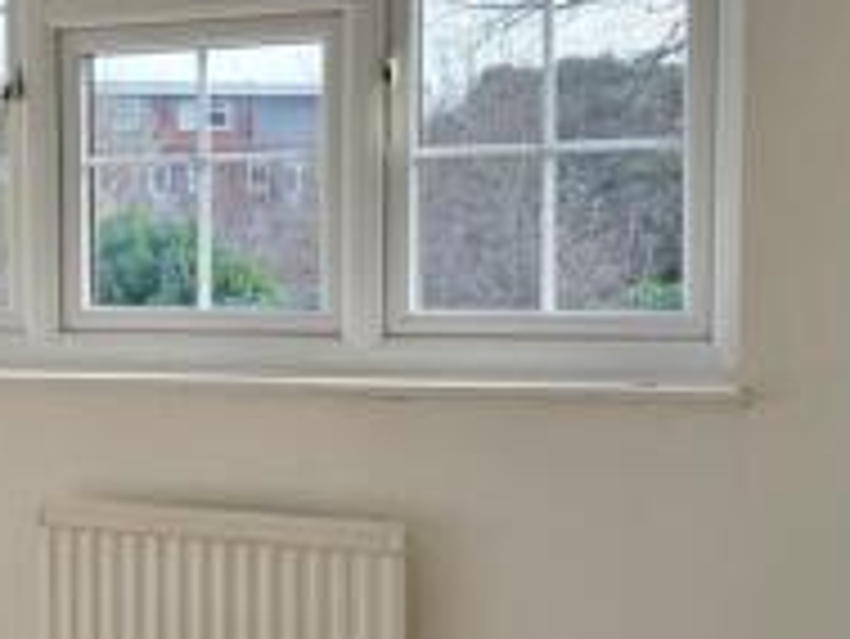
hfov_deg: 26.3
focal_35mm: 71
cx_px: 61
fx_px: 1745
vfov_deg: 20.7
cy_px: 322
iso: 16
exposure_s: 1/180
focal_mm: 6.3
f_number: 1.7
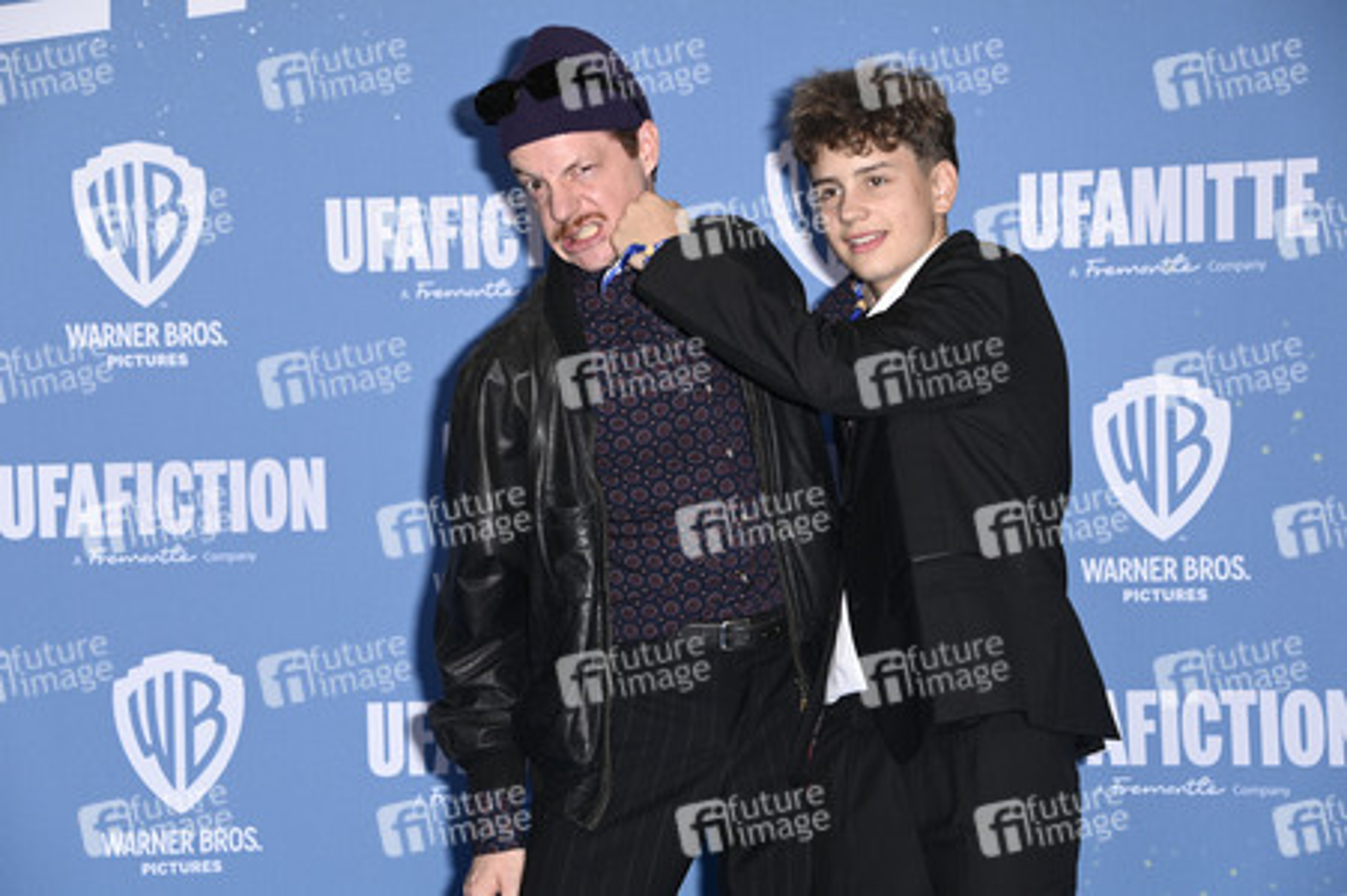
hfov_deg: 20.4
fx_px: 3739
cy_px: 448
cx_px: 674
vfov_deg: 13.7
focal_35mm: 100
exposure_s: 1/250
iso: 1000
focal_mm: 100
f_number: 6.3
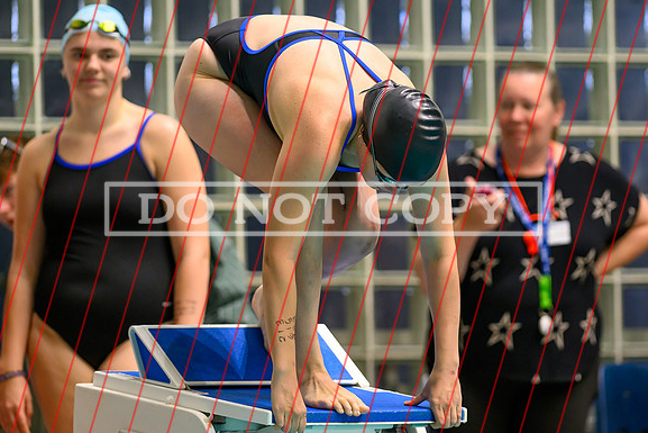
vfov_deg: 3.5
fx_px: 7165
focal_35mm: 398
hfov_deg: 5.2
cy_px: 186
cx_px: 361
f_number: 2.8
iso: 2500
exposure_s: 1/800
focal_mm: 300
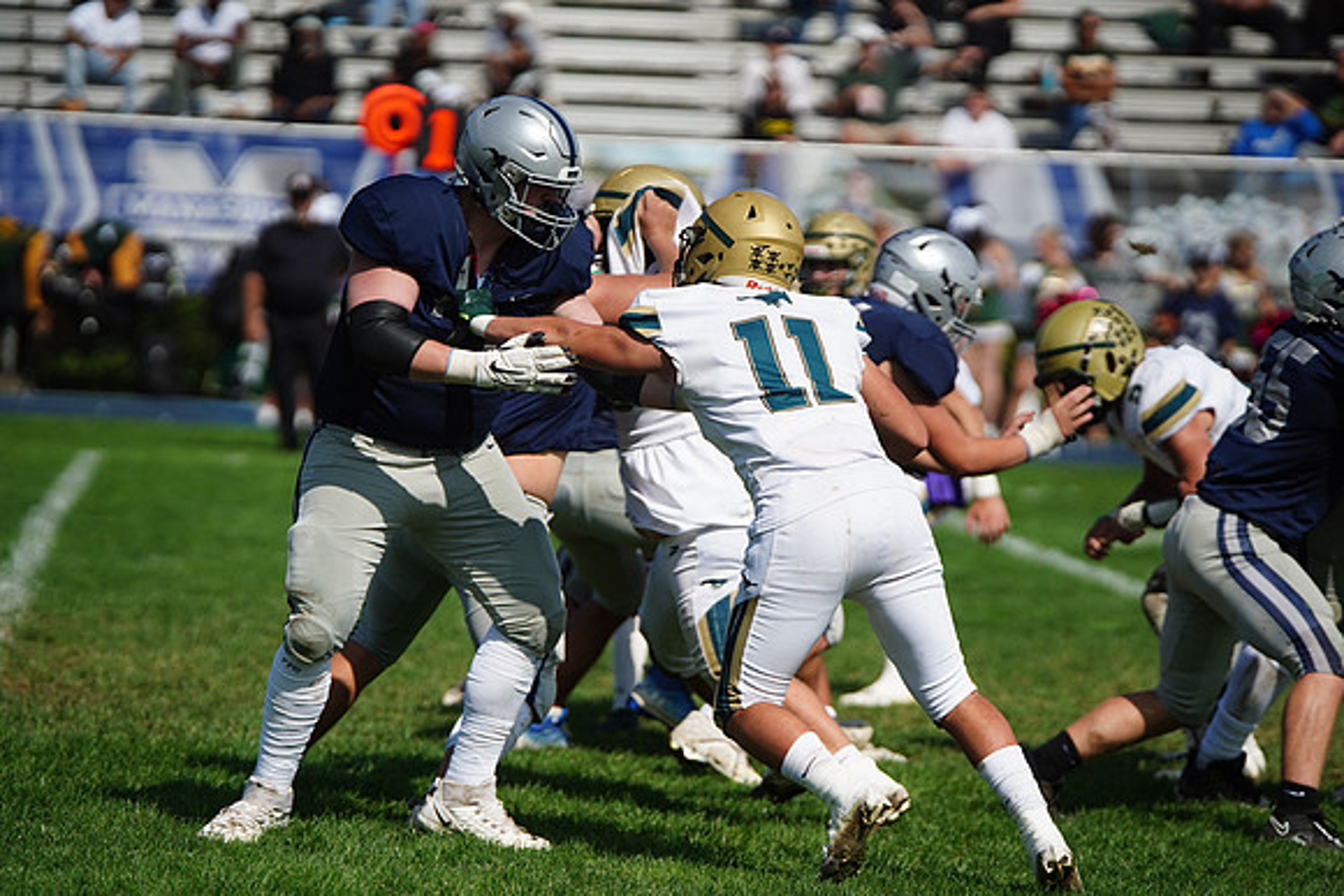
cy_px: 448
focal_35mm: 247
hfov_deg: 8.3
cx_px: 672
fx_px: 9223
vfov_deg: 5.6
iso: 400
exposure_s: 1/8000
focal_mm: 247
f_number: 2.8
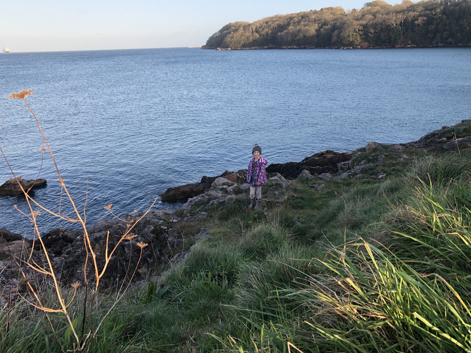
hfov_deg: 60.0
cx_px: 231
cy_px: 185
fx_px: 408
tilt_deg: -18.5
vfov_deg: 46.8
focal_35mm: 30
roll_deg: +1.9
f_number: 1.8
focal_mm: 3.99
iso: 20
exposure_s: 1/350
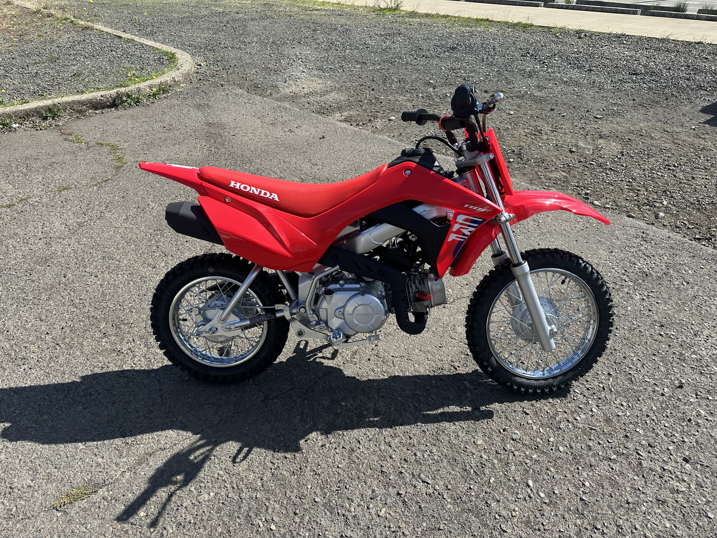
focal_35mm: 24
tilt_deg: -32.4
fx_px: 497
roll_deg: +0.8
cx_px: 358
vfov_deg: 56.8
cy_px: 269
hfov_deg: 71.6
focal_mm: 6.86
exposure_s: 1/2525
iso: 80
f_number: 1.78
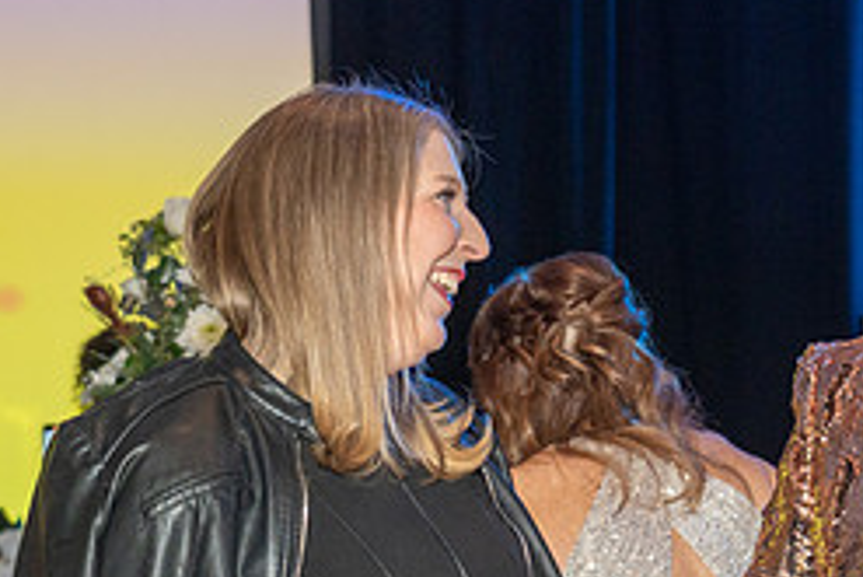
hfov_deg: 18.3
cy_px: 484
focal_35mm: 108
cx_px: 898
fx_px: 2590
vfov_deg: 12.6
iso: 3200
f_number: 4
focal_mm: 46
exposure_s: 1/200
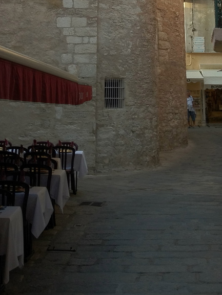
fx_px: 829
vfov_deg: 18.9
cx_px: 84
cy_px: -77
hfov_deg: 15.2
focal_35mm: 97
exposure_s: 1/127
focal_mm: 4.28
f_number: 2.4
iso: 64
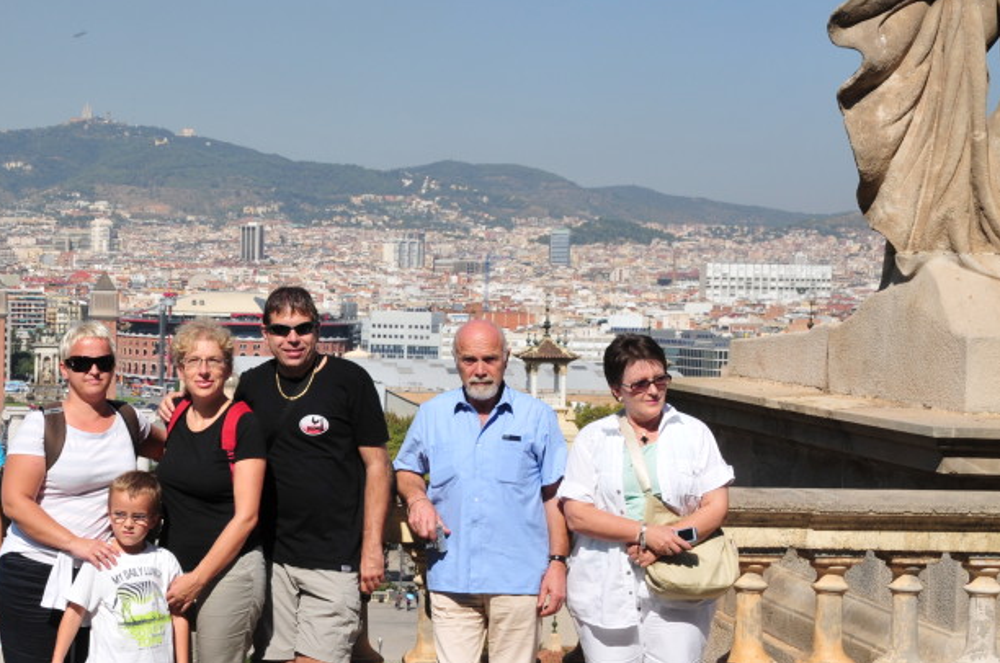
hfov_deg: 25.5
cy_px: 366
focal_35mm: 78
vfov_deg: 17.5
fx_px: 2159
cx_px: 175
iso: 200
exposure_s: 1/350
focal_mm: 31
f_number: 9.5
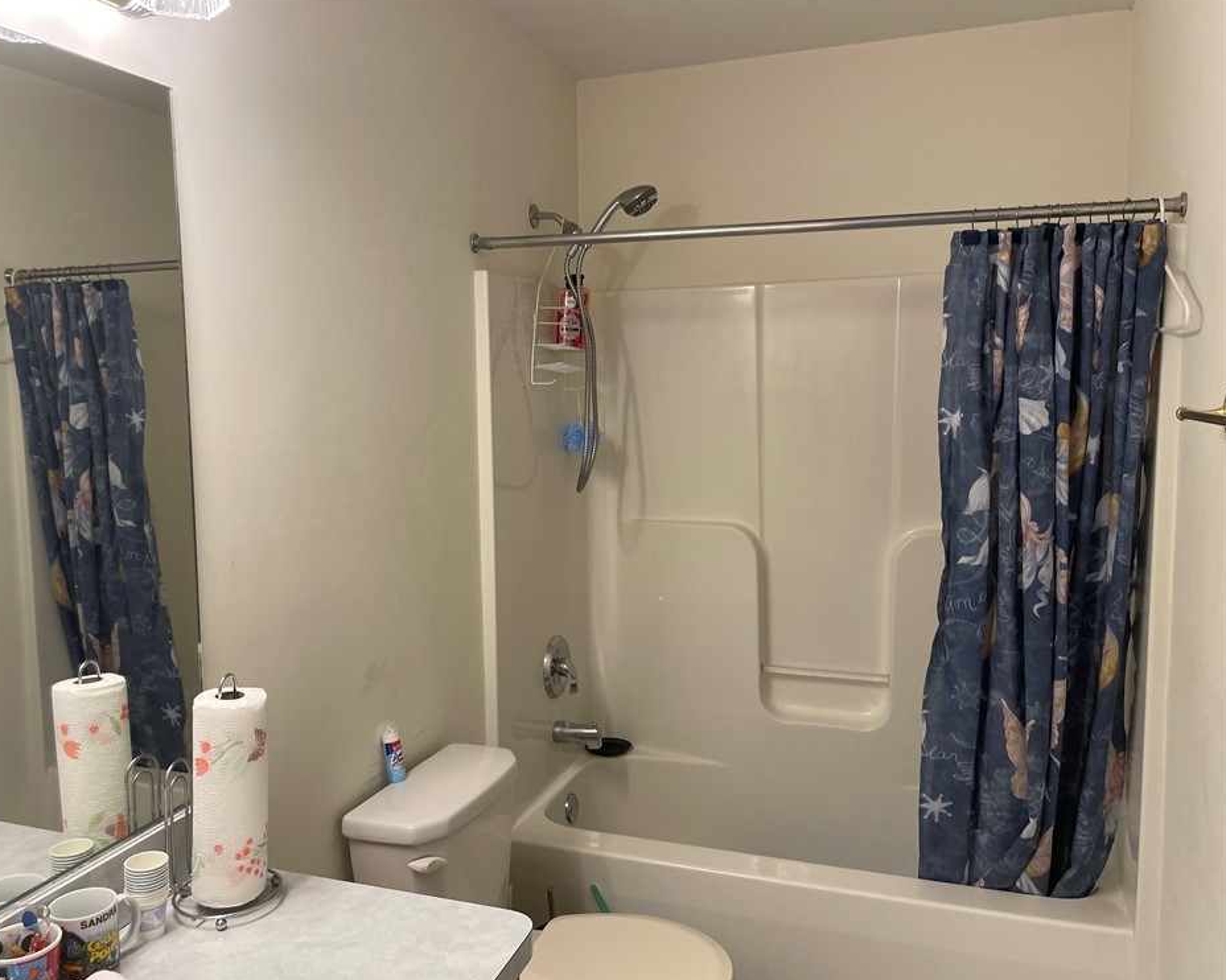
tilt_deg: -4.8
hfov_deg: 62.1
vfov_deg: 51.5
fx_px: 1016
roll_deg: +1.4
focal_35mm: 28
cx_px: 554
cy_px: 498
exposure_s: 1/60
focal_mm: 4.2
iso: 64
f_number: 1.6
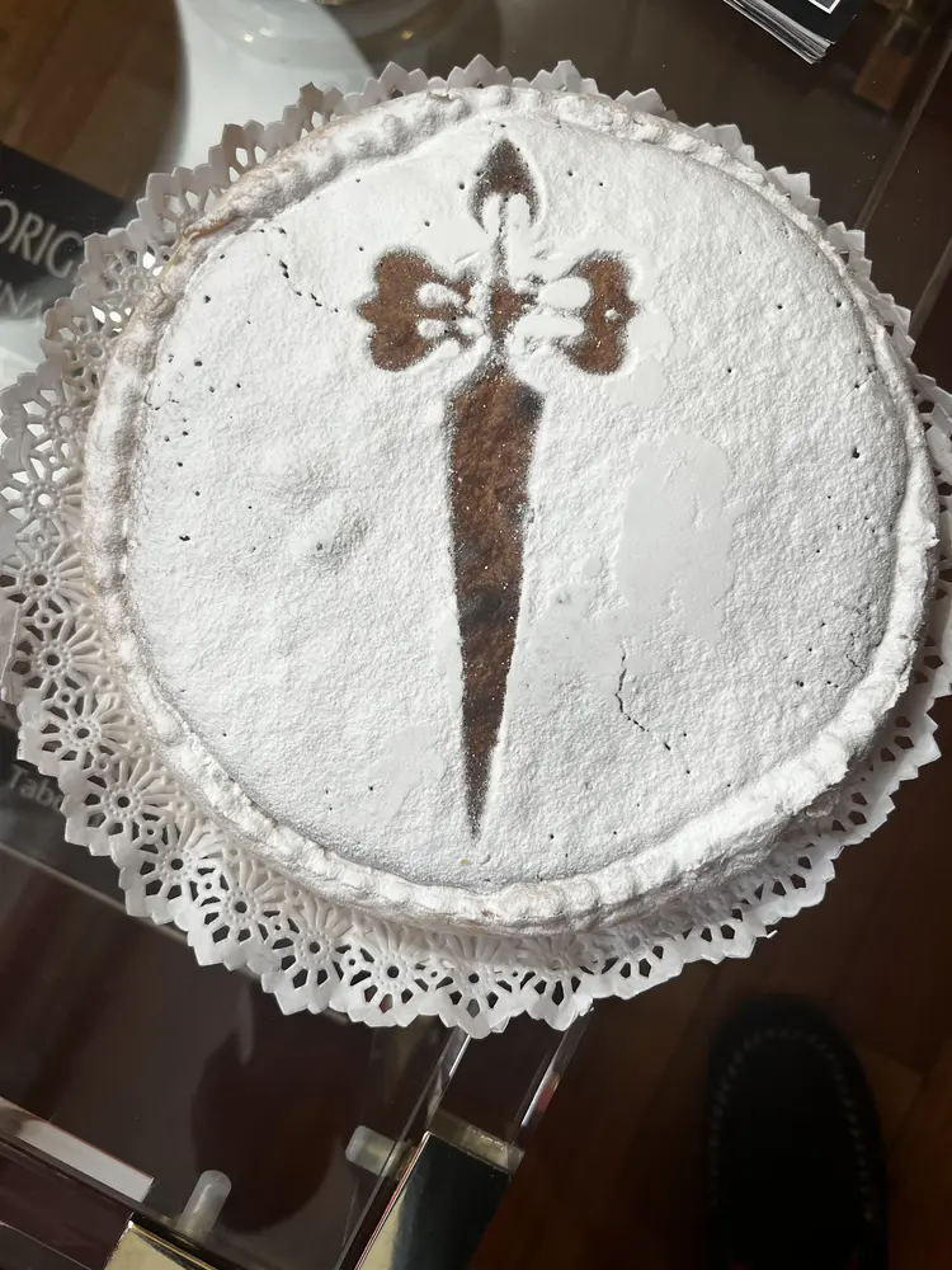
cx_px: 476
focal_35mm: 26
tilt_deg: -87.2
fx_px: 953
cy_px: 635
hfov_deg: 53.1
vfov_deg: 67.3
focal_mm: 5.7
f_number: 1.5
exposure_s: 1/111
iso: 100
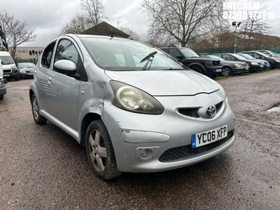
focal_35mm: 26
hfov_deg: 67.3
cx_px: 140
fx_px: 210
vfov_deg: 53.0
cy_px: 105
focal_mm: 5.7
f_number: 1.5
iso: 50
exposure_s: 1/509
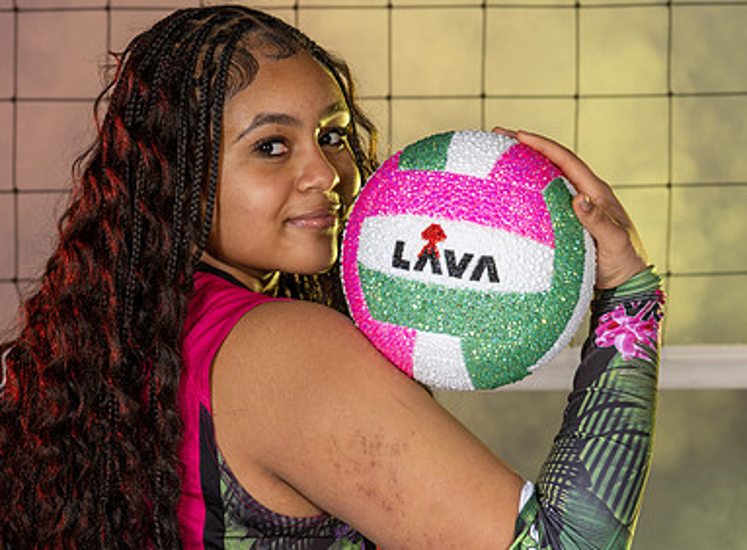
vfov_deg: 7.9
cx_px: 345
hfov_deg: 10.8
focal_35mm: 185
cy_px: 338
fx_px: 3966
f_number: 5.6
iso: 64
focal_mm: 110
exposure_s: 1/125
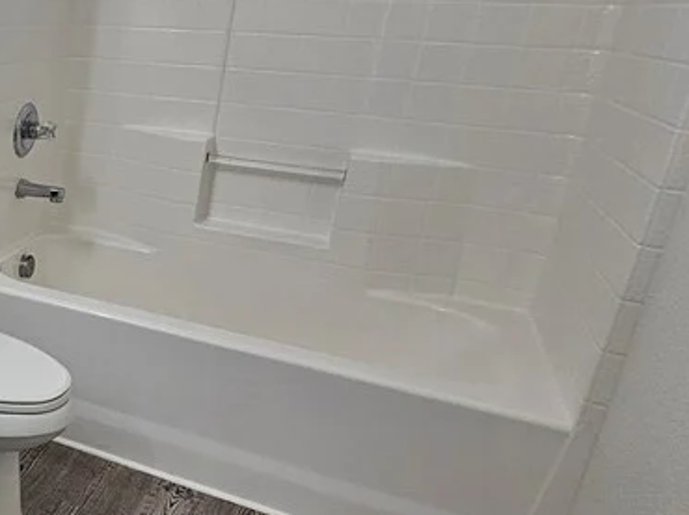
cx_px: -136
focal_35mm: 36
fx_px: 716
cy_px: 232
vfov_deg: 39.6
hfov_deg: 38.3
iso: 80
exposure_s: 1/120
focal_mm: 2.2
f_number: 2.2
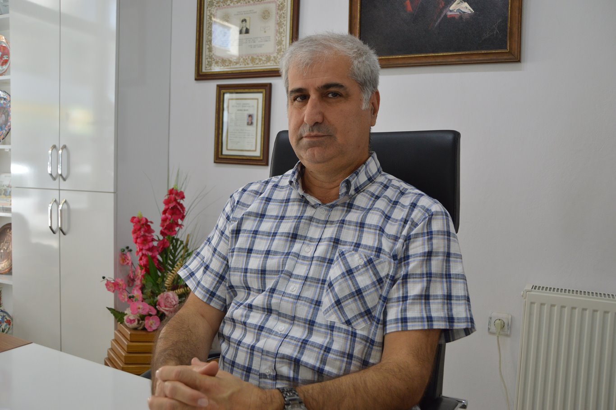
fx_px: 513
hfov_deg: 61.9
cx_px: 308
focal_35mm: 30
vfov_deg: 43.6
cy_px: 205
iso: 450
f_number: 3.5
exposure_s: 1/60
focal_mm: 20
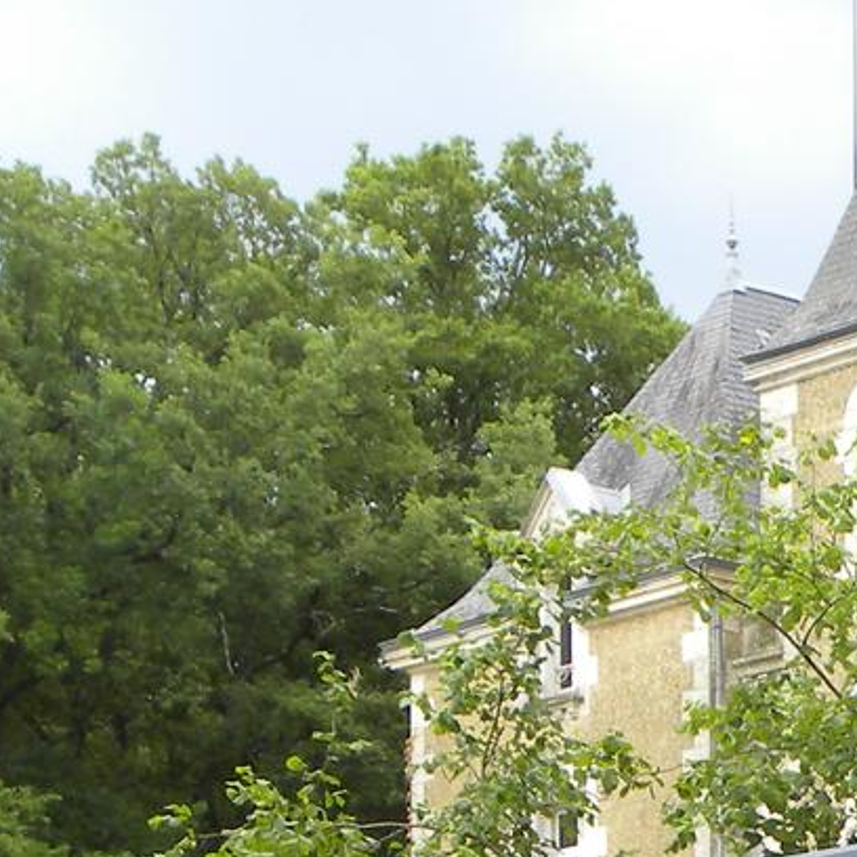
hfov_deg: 11.1
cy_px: 1136
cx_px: 1136
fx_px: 4313
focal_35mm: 154
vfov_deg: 11.1
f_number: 4
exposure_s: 1/119
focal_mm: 6.6
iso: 64
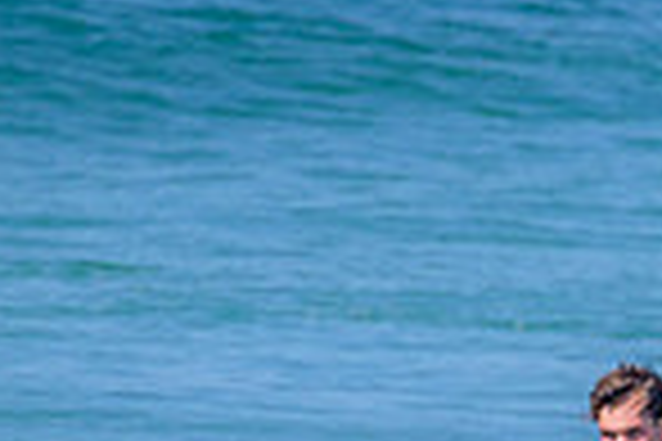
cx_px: 743
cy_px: 628
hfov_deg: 0.7
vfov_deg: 0.4
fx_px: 58233
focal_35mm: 3167
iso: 720
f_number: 11
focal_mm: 800
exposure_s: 1/1000
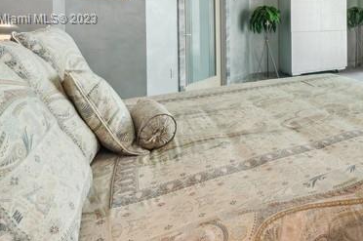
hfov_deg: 51.9
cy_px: 20
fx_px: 292
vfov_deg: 41.0
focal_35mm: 29
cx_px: 357
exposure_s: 1/125
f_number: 8
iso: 100
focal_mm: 12
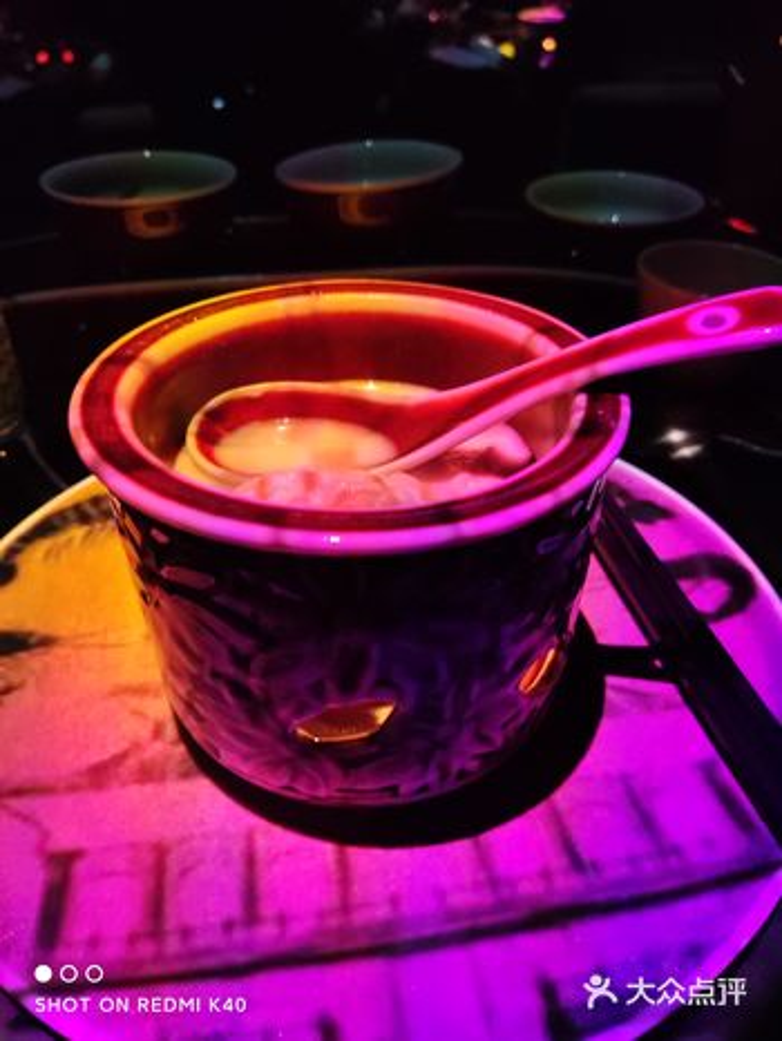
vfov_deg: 69.4
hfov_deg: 54.9
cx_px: 391
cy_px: 520
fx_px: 752
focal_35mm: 25
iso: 814
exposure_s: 1/33
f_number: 1.79
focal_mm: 4.71
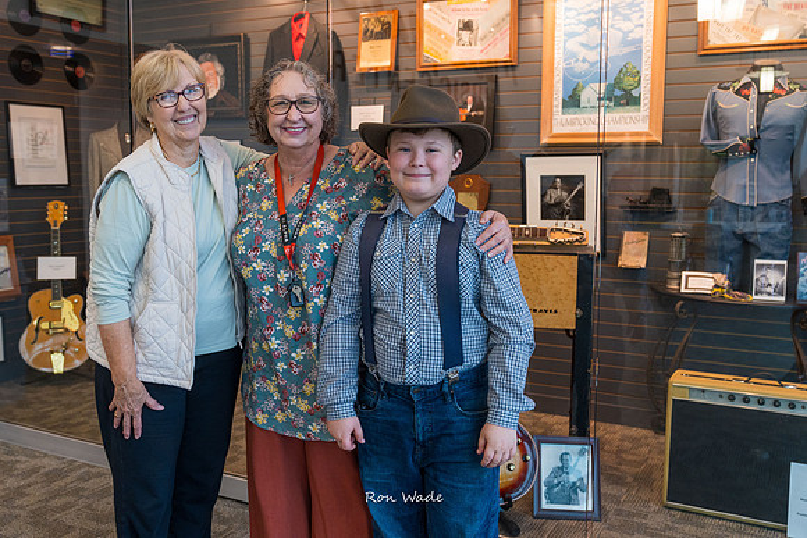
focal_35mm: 35
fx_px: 780
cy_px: 254
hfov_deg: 54.7
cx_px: 381
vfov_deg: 38.1
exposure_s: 1/160
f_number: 4
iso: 1600
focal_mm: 33
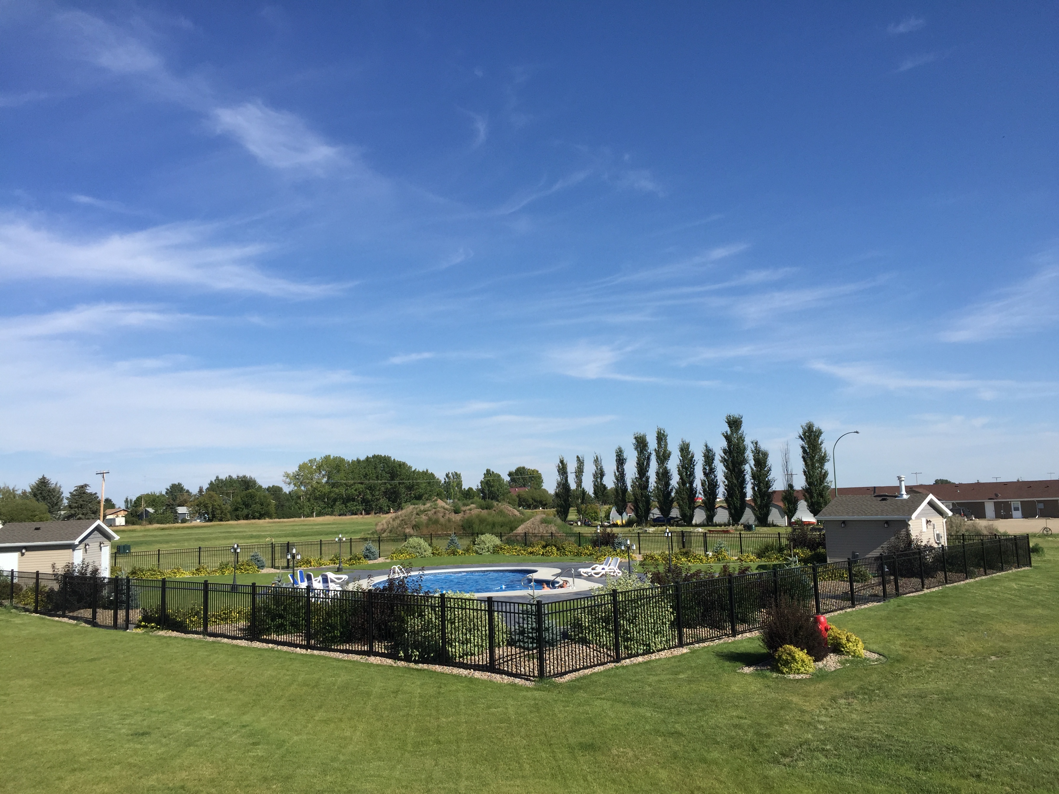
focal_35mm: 29
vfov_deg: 48.2
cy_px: 397
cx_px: 530
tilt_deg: +7.1
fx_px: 887
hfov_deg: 61.7
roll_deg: +1.5
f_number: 2.2
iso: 32
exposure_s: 1/2475
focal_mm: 4.15
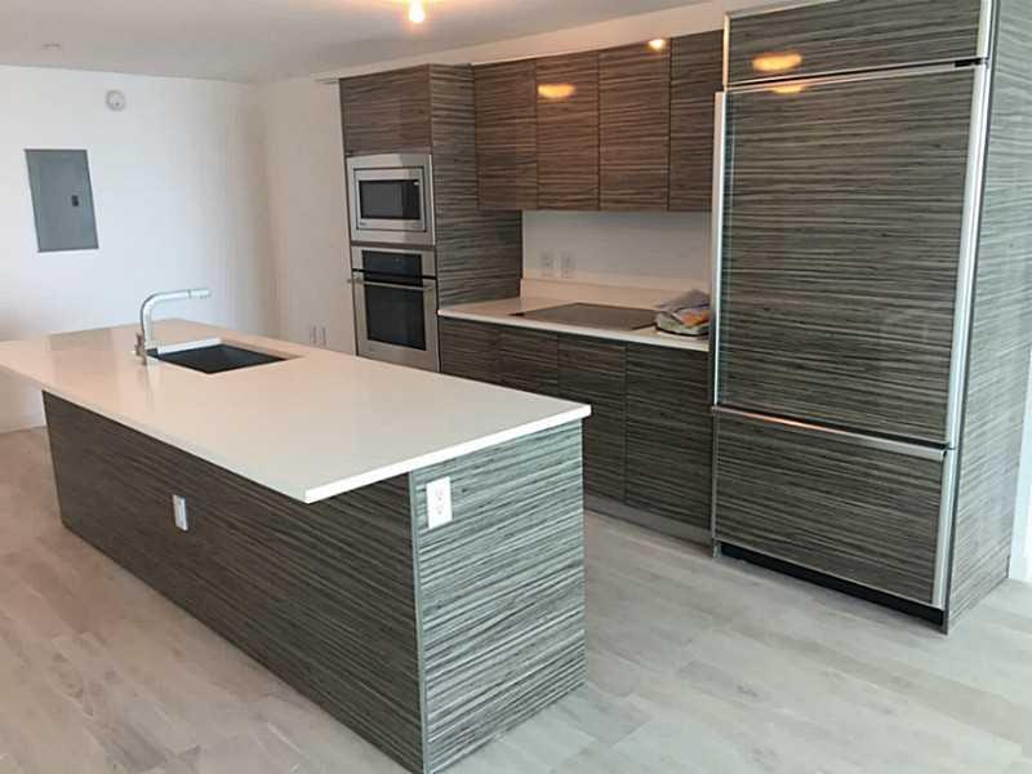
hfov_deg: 61.7
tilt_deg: -13.4
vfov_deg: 48.2
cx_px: 516
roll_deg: +0.6
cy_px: 387
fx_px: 865
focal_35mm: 29
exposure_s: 1/30
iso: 64
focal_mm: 4.15
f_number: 2.2
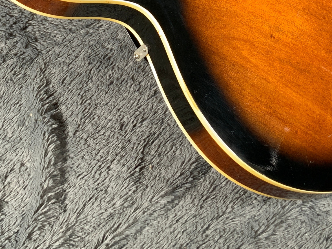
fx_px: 604
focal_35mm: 63
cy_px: -10
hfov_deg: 30.7
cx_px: 162
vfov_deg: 22.3
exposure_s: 1/52
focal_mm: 3
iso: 80
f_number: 1.8
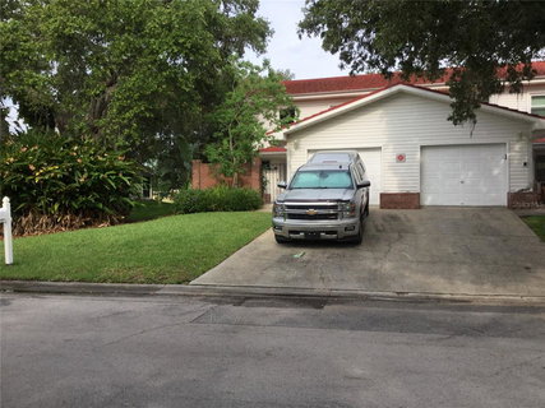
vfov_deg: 45.4
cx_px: 272
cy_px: 204
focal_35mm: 31
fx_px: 488
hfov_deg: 58.4
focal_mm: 3.3
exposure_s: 1/558
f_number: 2.4
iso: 25
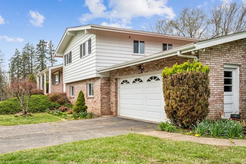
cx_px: 96
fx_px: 212
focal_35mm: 31
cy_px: 83
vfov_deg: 42.2
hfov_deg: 59.8
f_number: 11
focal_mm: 24
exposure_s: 1/40
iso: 50
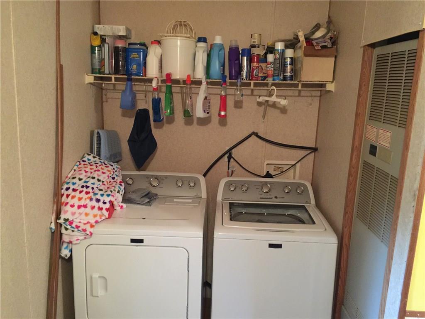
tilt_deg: -12.0
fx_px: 356
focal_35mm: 29
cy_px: 160
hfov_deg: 61.7
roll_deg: -2.6
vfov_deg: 48.2
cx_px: 212
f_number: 2.2
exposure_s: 1/4
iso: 125
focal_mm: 4.15
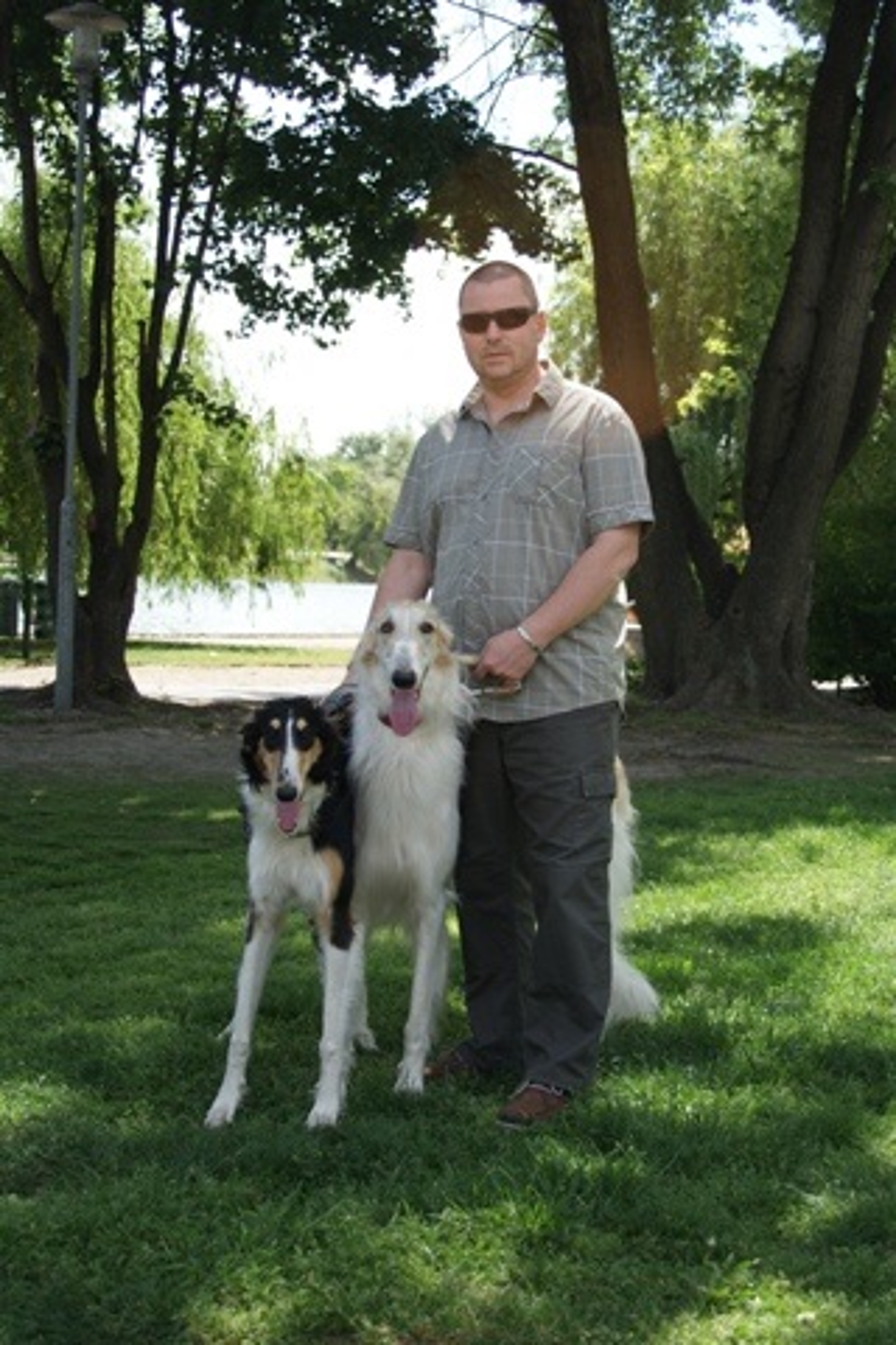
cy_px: 672
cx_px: 448
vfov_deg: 43.6
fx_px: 1680
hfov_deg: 29.9
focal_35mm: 45
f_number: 5.6
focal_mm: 30
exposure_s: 1/250
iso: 100
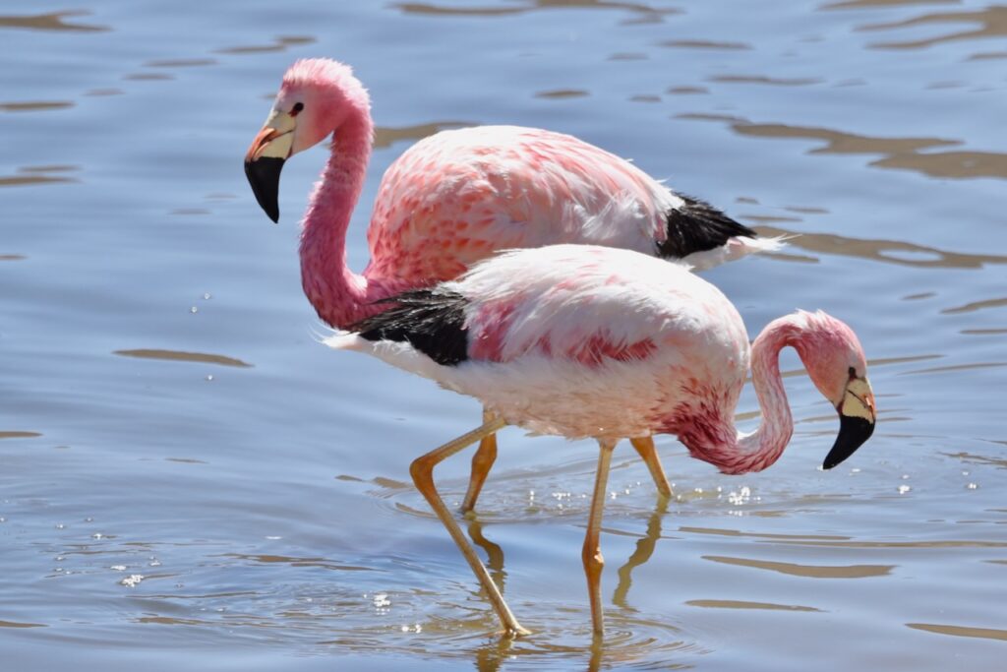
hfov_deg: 6.4
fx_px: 8952
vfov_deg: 4.3
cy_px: 336
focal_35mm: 320
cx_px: 504
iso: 500
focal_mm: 320
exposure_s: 1/2000
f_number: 7.1
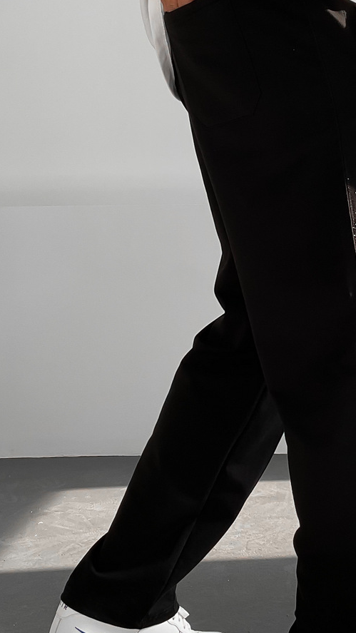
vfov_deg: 36.6
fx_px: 956
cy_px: 301
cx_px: 293
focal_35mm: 57
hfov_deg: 20.8
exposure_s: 1/120
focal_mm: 3
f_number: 1.8
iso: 32
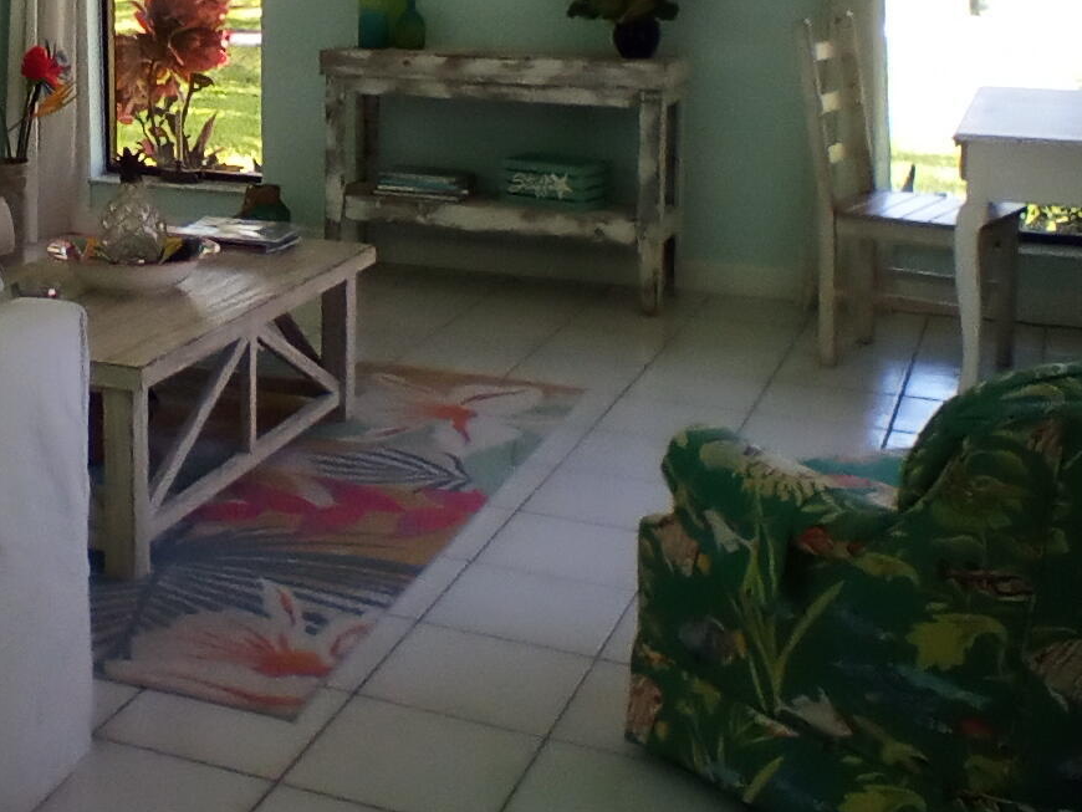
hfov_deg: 32.5
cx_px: 157
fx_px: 1782
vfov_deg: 25.2
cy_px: 147
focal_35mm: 57
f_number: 2.4
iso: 113
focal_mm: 2.38
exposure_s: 1/30
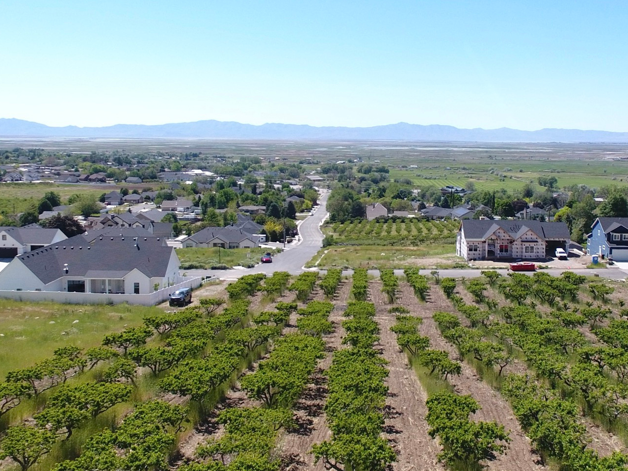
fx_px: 544
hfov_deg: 59.6
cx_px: 370
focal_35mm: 30
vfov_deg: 46.7
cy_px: 215
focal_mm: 3.61
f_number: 2.8
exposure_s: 1/636
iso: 100
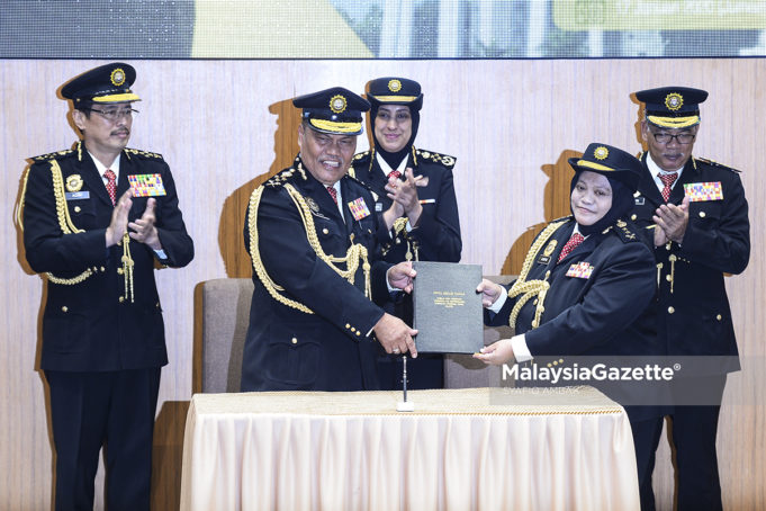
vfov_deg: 11.4
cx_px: 383
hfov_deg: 17.1
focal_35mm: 120
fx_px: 2553
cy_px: 256
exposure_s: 1/80
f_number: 3.5
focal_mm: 120
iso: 1600
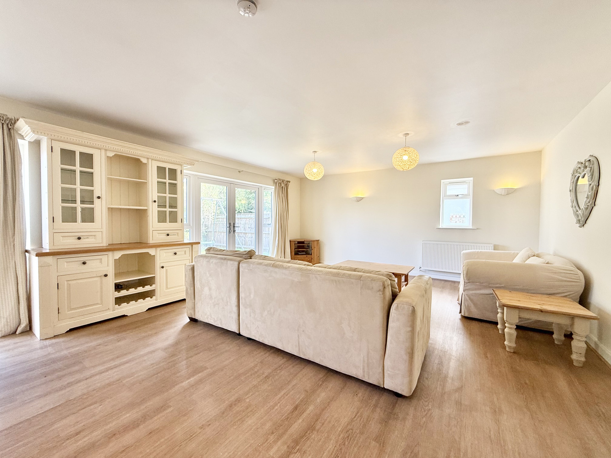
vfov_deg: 85.7
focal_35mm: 14
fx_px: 247
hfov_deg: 102.1
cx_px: 306
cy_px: 229
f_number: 2.2
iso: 64
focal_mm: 2.22
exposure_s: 1/99
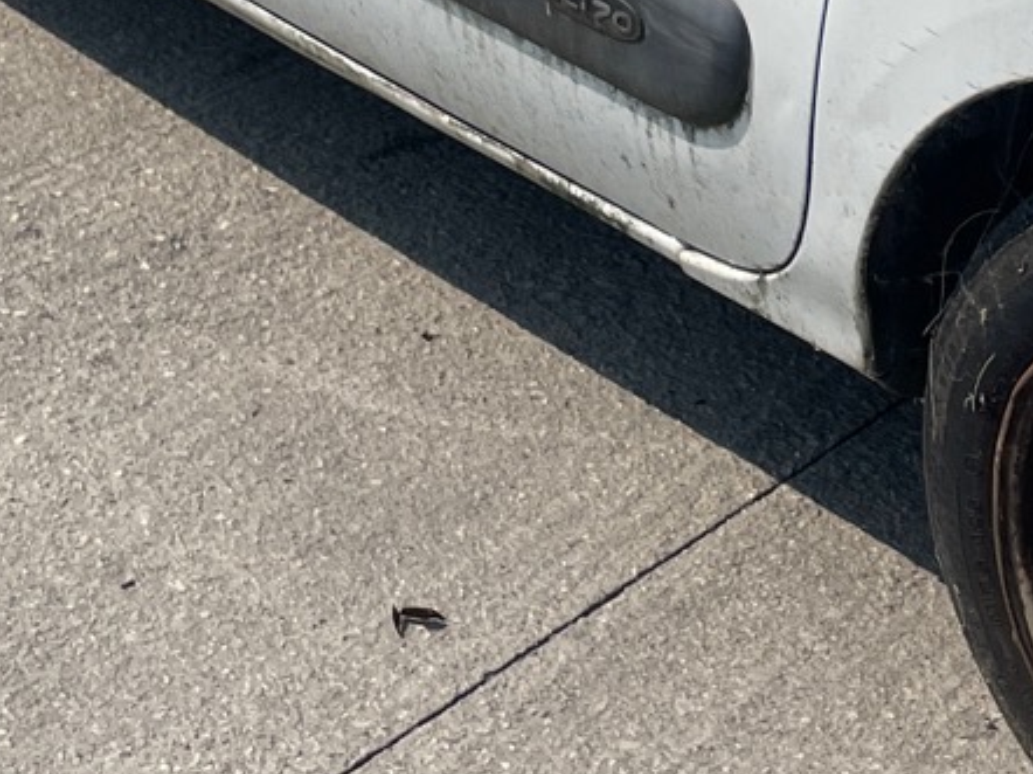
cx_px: 951
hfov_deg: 18.2
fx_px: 3162
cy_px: -320
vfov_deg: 13.3
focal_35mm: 106
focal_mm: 4.2
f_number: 1.6
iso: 32
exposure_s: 1/7299
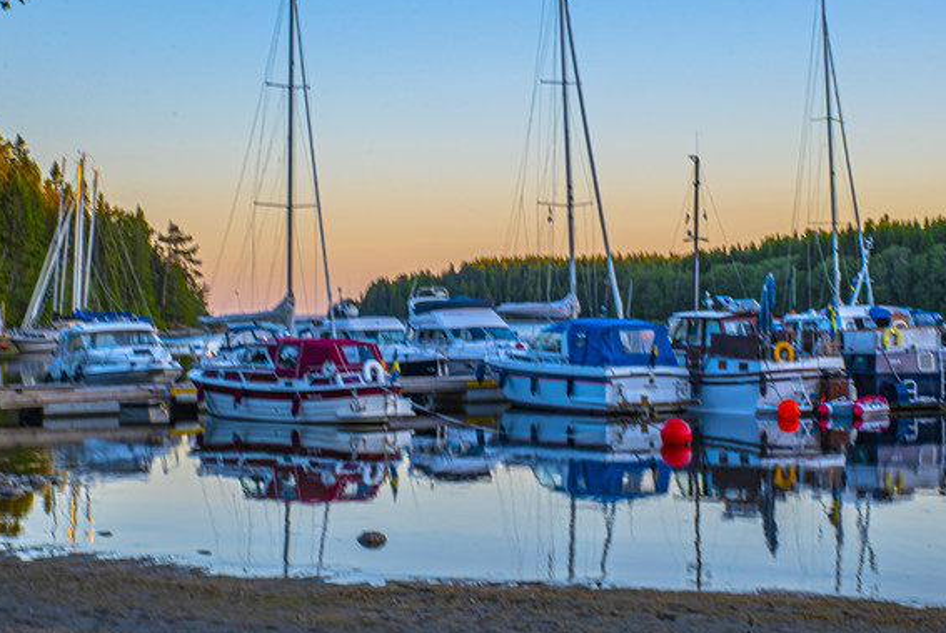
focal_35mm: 73
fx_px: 1920
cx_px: 606
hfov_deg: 27.6
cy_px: 160
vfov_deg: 18.6
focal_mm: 46
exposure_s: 1/15
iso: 100
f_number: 20
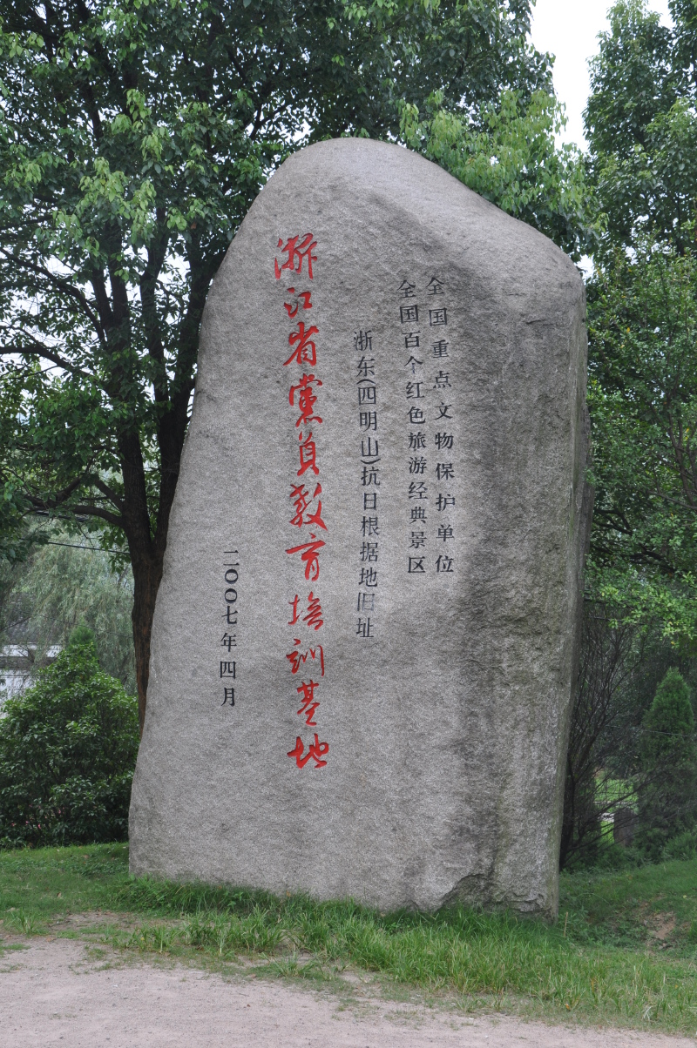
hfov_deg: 25.7
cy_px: 524
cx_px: 348
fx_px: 1528
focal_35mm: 52
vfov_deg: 37.9
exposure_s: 1/125
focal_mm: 35
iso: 200
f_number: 11
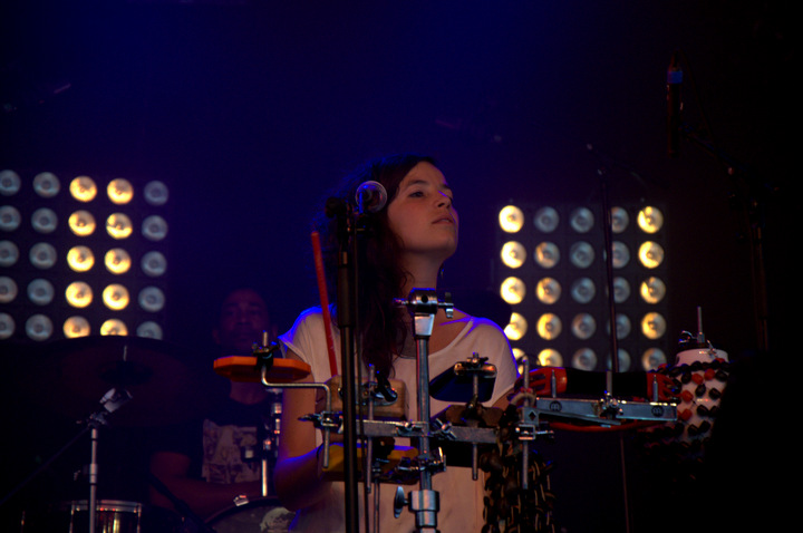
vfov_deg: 8.7
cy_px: 266
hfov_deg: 13.1
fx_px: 3508
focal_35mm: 158
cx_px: 402
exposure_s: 1/125
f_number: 5.6
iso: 2000
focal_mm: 105
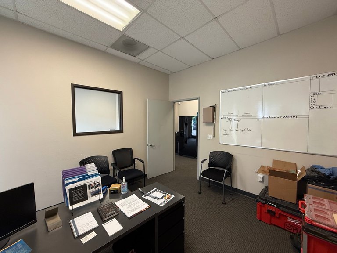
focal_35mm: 14
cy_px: 126
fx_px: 136
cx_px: 168
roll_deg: +0.1
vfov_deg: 85.7
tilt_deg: -1.8
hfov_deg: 102.1
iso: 250
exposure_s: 1/120
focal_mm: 2.22
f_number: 2.2
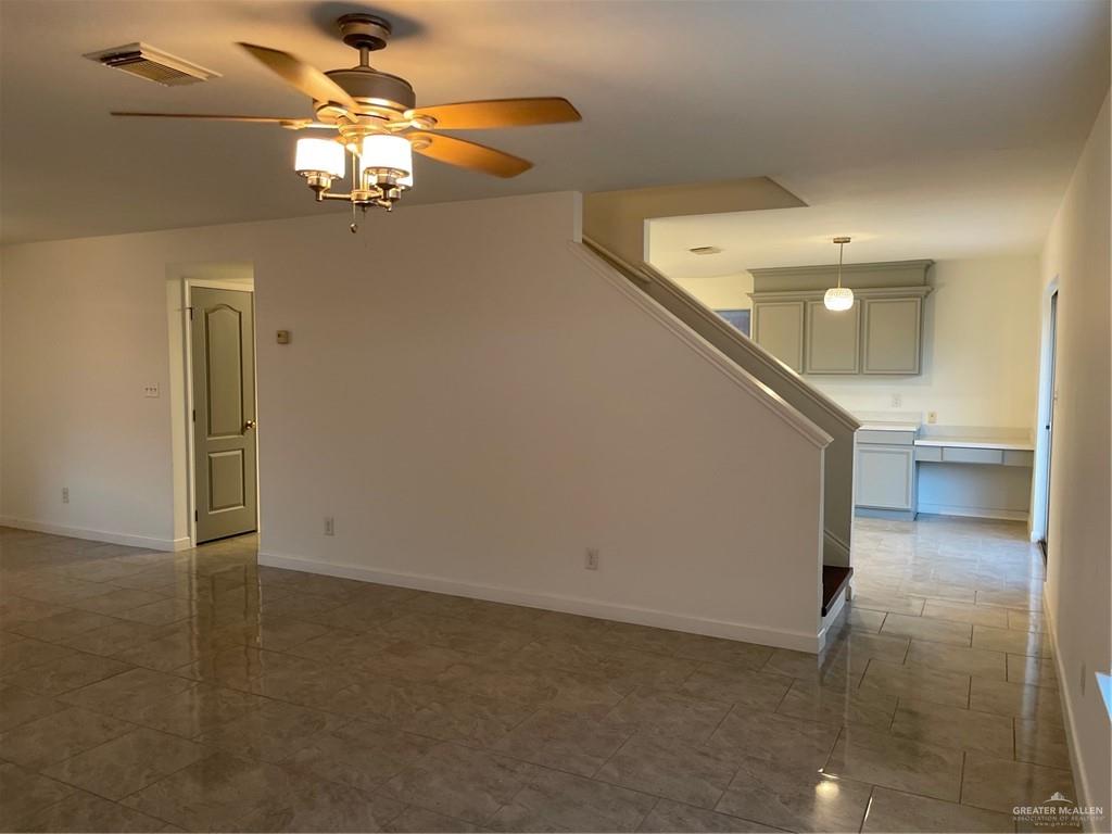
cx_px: 556
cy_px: 417
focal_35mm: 26
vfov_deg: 53.1
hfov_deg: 67.3
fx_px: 835
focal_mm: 5.1
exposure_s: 1/60
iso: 250
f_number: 1.6
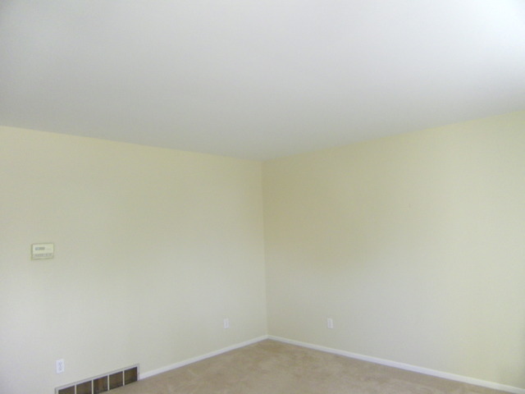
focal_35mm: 28
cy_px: 197
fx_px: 425
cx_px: 262
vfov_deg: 49.7
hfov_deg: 63.4
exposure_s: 1/30
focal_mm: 4.9
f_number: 2.6
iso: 250
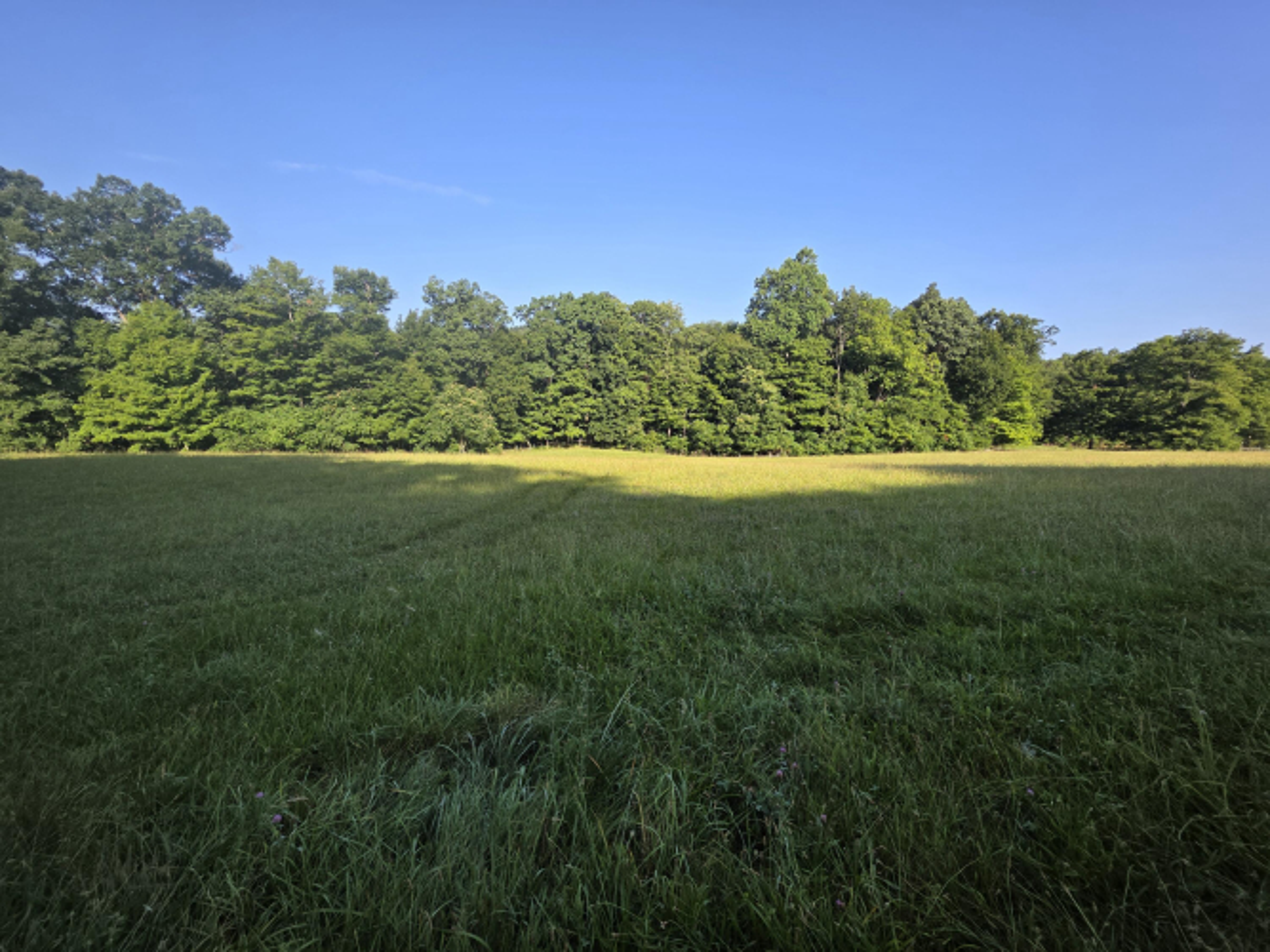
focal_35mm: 13
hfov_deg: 106.2
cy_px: 476
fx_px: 477
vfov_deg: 89.9
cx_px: 635
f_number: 1.9
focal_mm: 2.2
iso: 40
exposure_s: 1/750
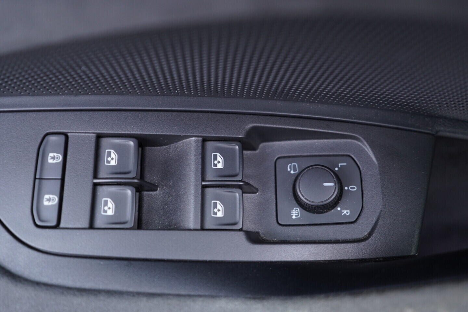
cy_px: 156
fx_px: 468
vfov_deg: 36.9
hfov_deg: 53.1
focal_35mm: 36
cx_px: 234
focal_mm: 24
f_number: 2.8
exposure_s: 1/40
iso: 400
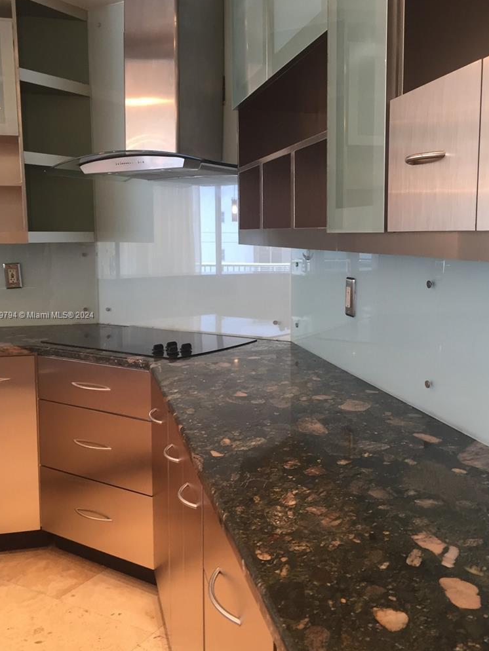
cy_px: 316
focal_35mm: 35
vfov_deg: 52.6
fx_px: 659
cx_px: 269
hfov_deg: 40.7
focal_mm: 4.15
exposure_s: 1/30
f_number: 2.2
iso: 80
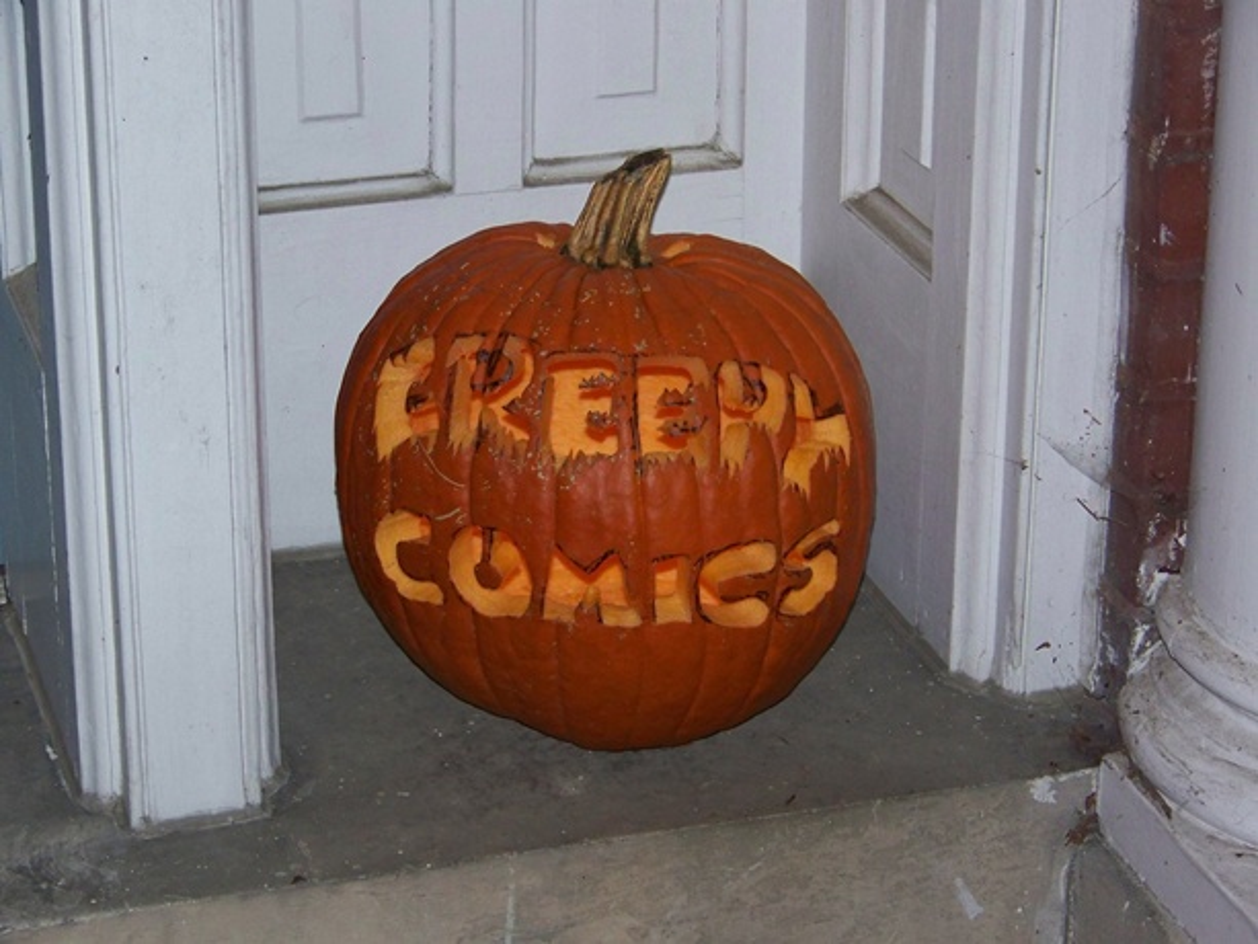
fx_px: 3853
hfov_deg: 18.5
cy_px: 472
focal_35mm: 106
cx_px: 629
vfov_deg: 14.0
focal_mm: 17.6
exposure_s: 1/30
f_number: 3.2
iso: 200
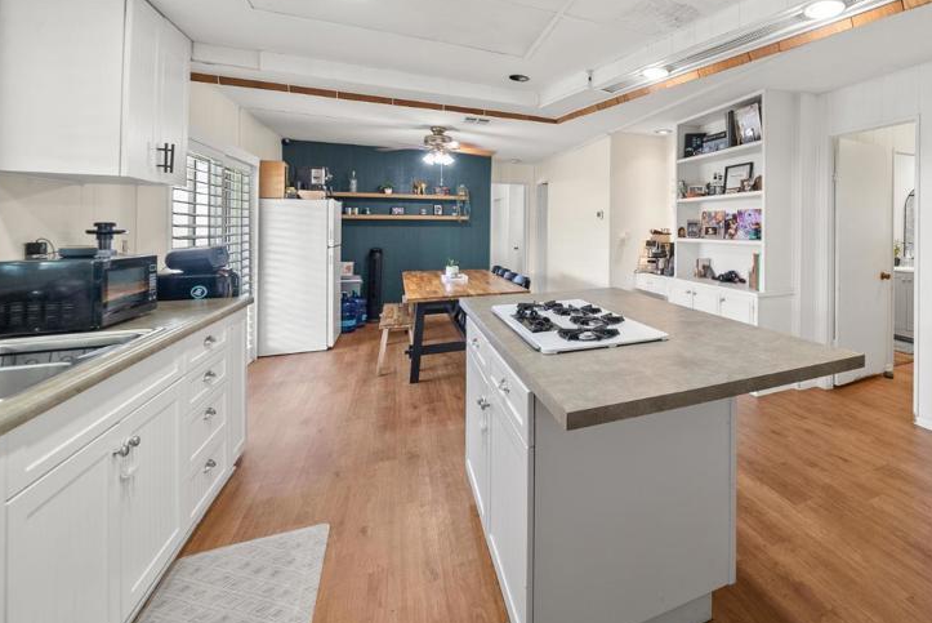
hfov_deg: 88.7
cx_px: 646
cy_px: 236
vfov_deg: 69.5
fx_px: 440
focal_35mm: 17
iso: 250
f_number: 7.1
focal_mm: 12
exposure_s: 1/13
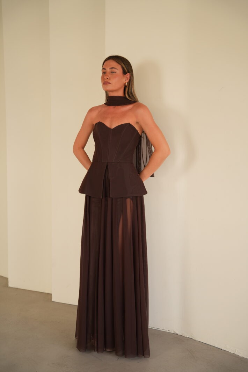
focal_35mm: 47
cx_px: 124
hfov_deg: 28.5
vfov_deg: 41.8
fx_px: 488
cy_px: 186
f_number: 4
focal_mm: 47.2
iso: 400
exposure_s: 1/125
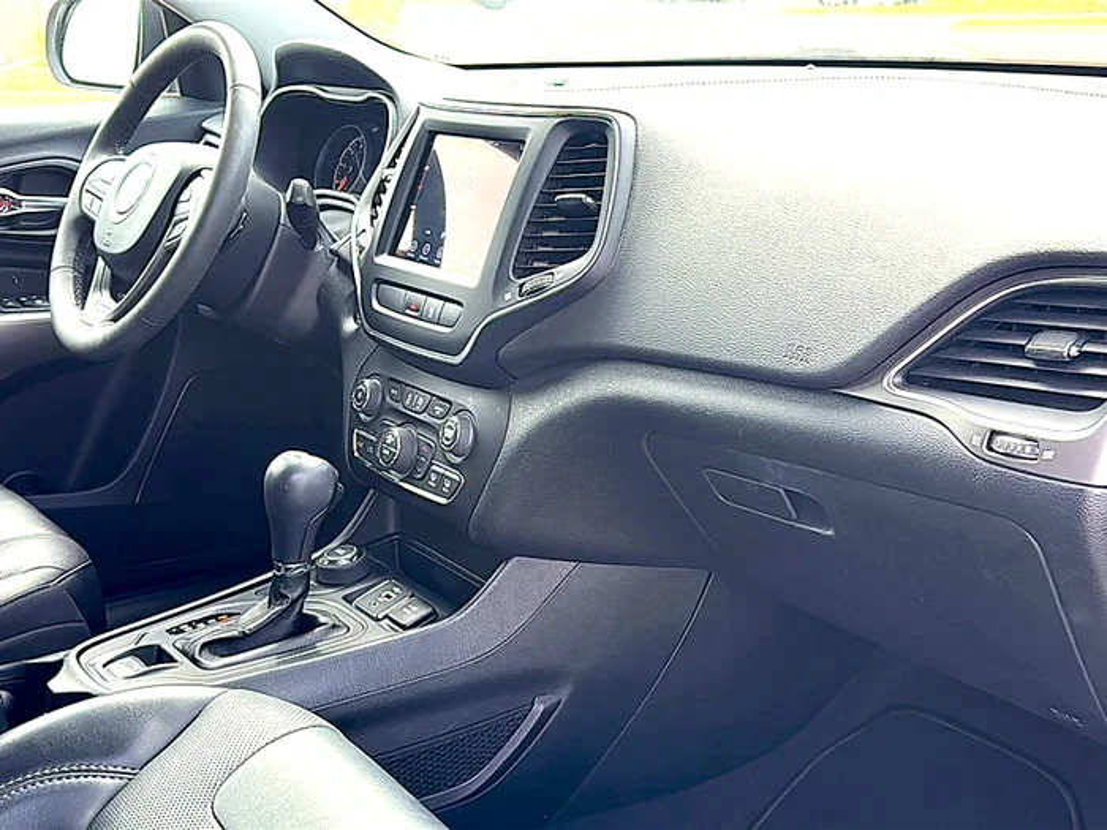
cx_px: 554
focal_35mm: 36
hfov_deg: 51.4
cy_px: 415
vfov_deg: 39.7
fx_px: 1151
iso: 80
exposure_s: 1/383
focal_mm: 6.86
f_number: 1.78
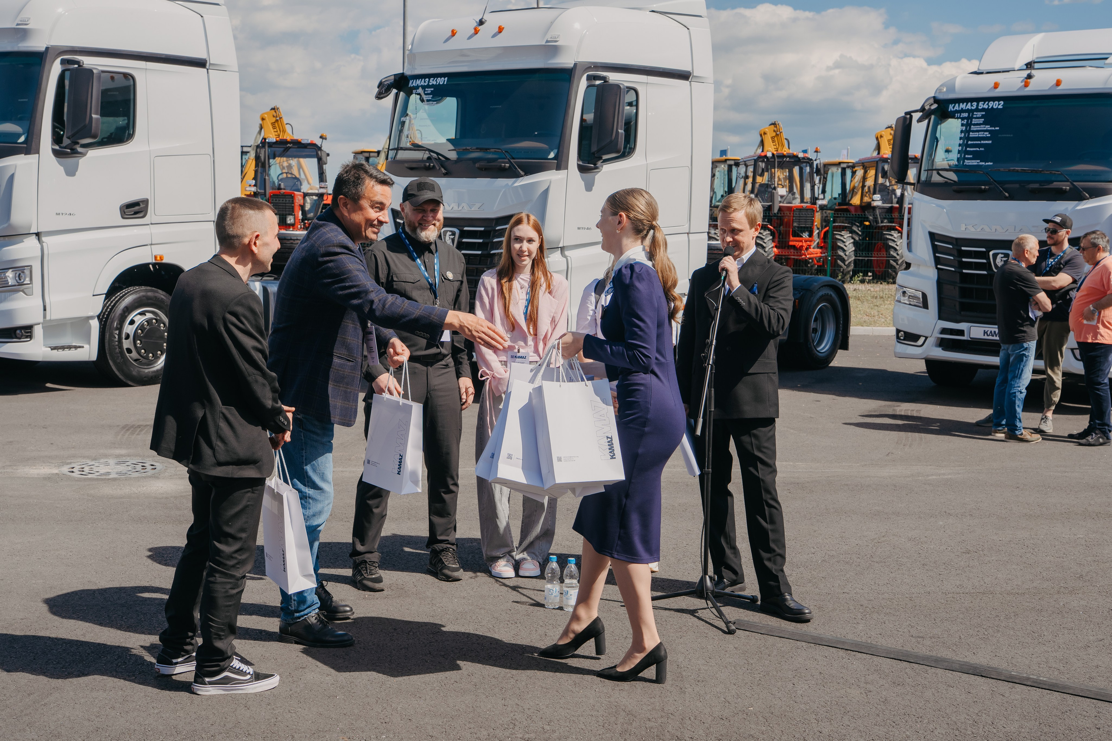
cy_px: 370
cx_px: 556
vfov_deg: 31.2
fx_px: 1328
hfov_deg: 45.4
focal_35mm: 43
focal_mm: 43
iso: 100
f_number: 7.1
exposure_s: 1/400
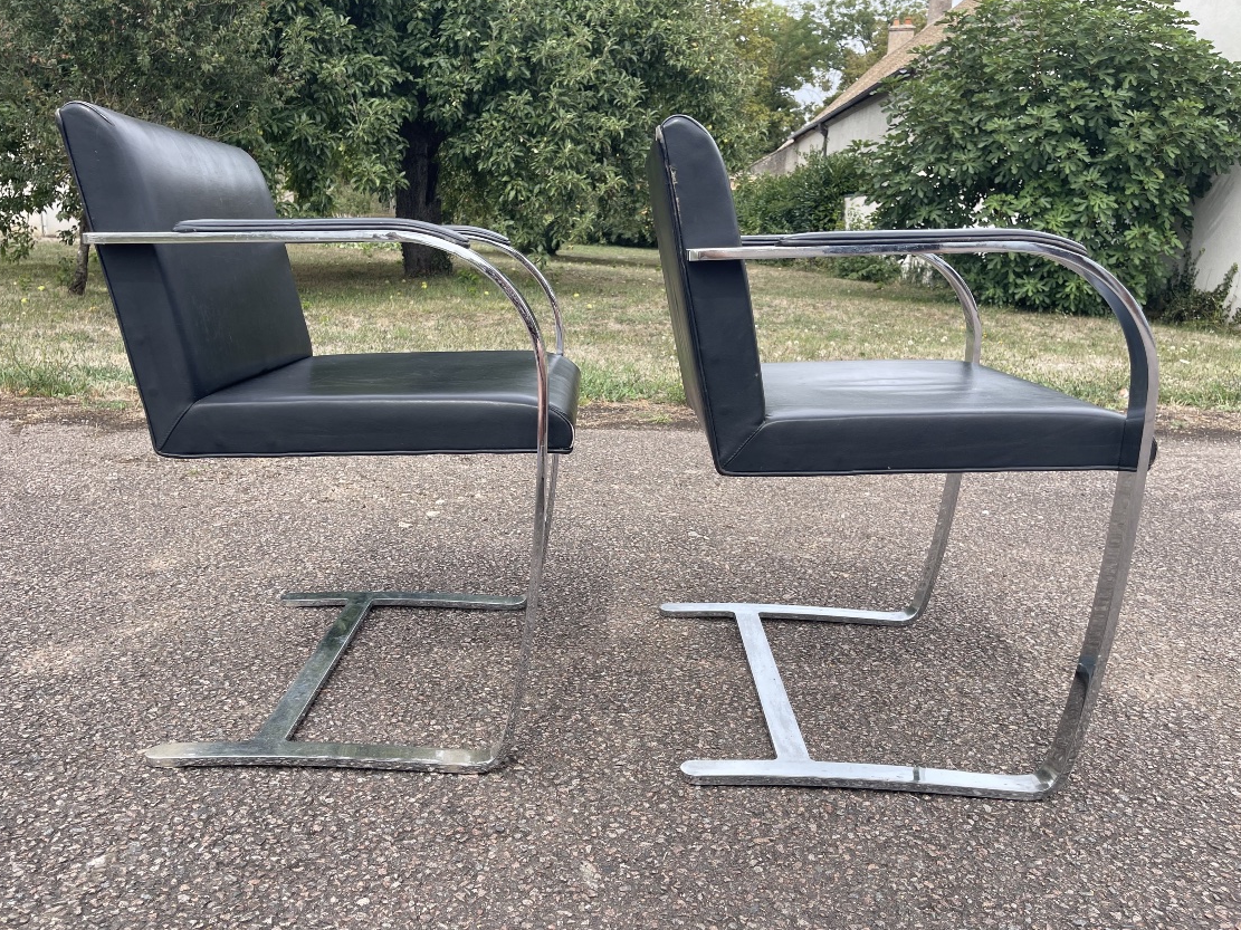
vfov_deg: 51.3
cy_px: 454
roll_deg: -1.2
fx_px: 968
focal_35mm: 27
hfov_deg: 65.3
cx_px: 582
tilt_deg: -14.5
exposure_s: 1/1087
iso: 32
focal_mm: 5.1
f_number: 1.6
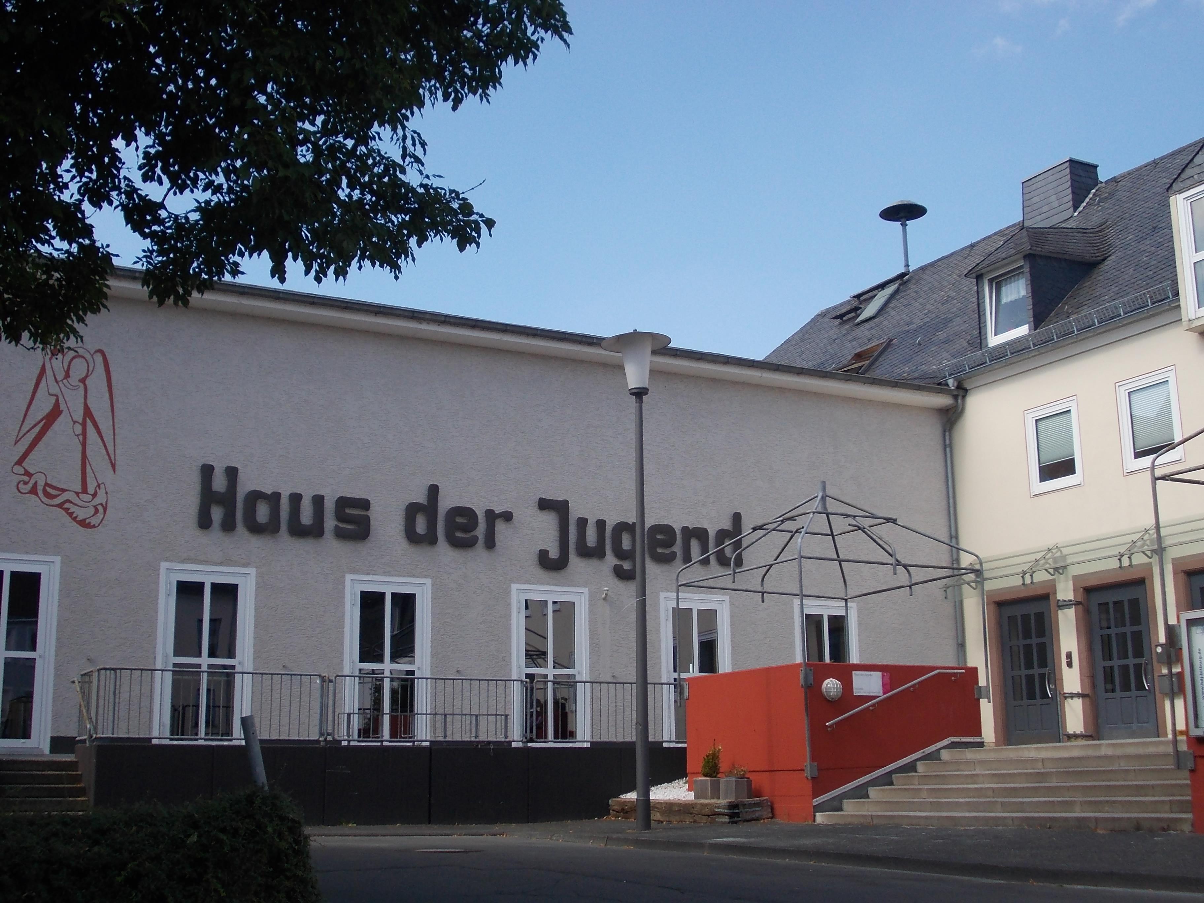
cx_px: 602
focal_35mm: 43
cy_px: 452
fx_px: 1496
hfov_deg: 43.9
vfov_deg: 33.6
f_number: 6.5
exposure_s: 1/125
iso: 80
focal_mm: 6.1
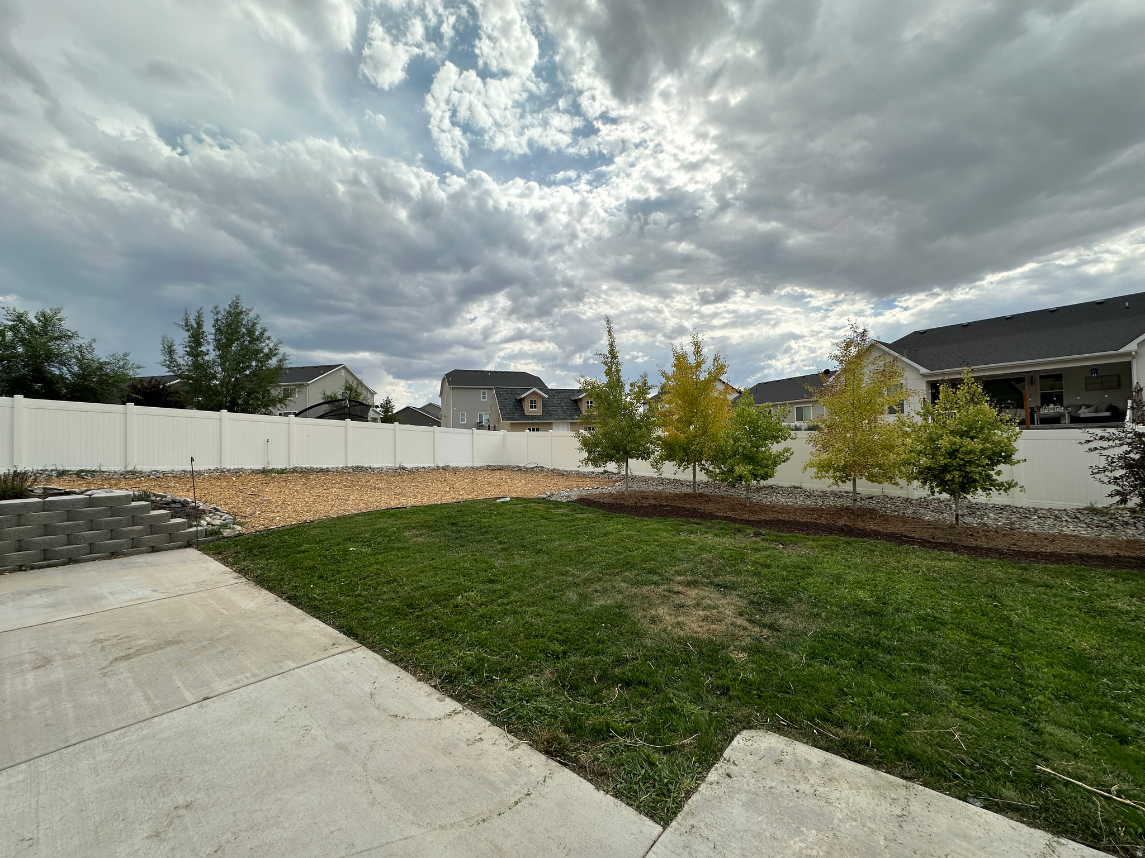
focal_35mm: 14
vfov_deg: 85.7
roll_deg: +1.3
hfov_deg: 102.1
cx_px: 572
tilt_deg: +1.4
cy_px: 429
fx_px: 463
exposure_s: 1/2882
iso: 50
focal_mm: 2.22
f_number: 2.2
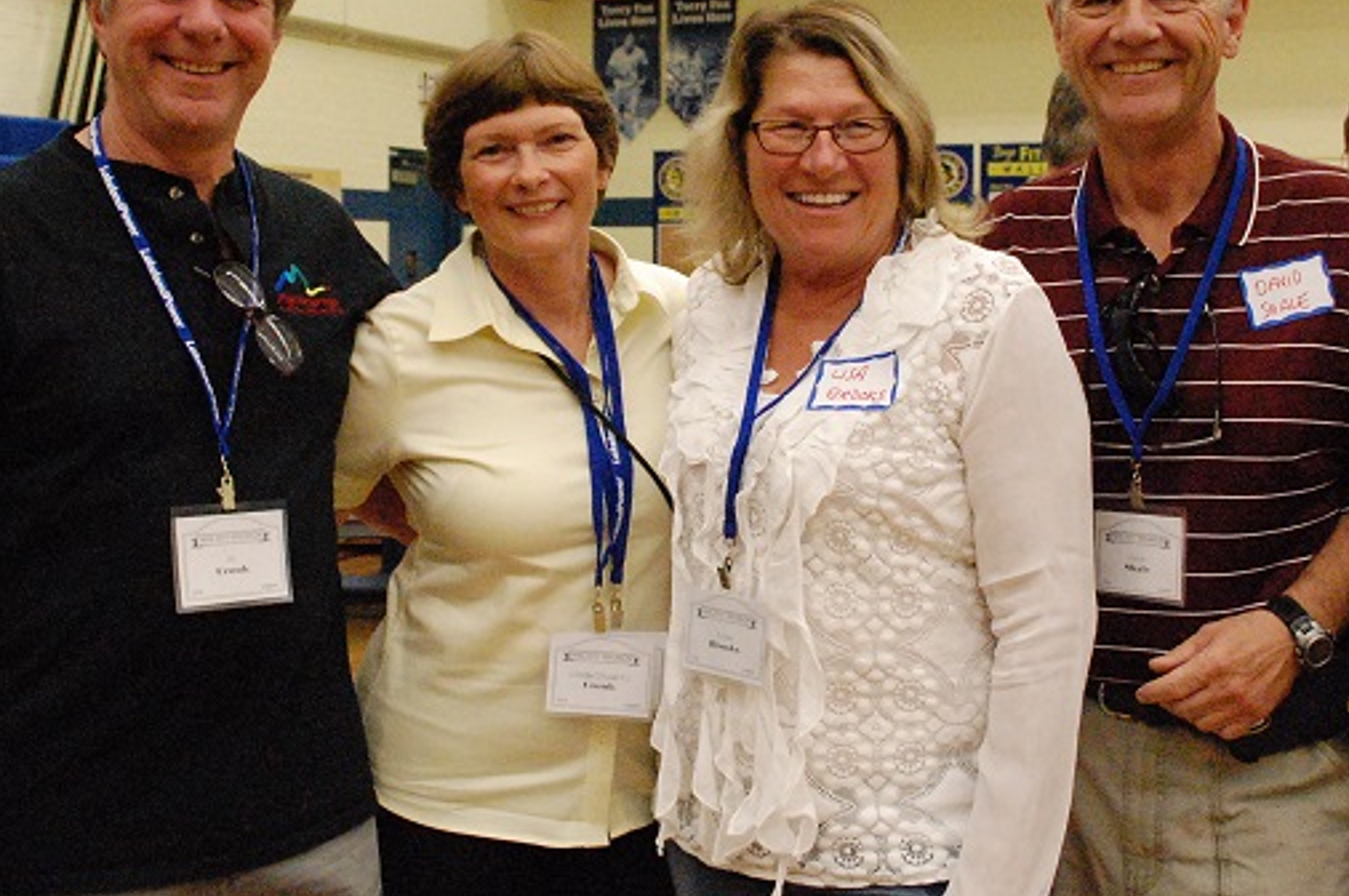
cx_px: 850
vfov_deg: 29.1
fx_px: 1721
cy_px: 379
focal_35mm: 46
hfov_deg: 42.4
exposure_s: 1/125
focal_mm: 22
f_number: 5.6
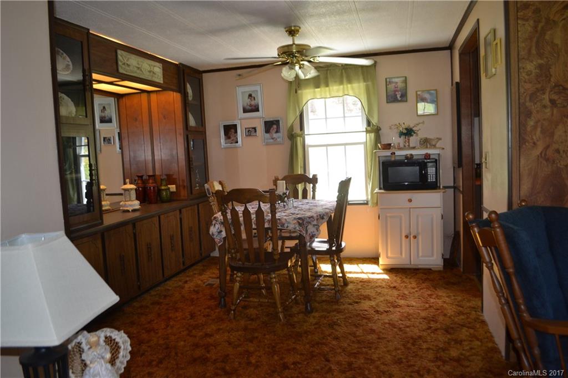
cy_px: 189
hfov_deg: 67.4
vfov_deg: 47.9
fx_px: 426
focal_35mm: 27
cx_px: 284
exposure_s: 1/60
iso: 560
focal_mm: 18
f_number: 3.5
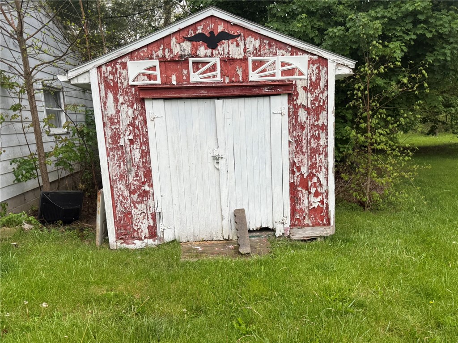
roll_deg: +3.9
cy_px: 172
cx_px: 229
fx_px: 318
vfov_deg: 56.8
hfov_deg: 71.6
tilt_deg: -8.6
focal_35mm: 24
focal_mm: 6.76
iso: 200
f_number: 1.78
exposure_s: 1/121
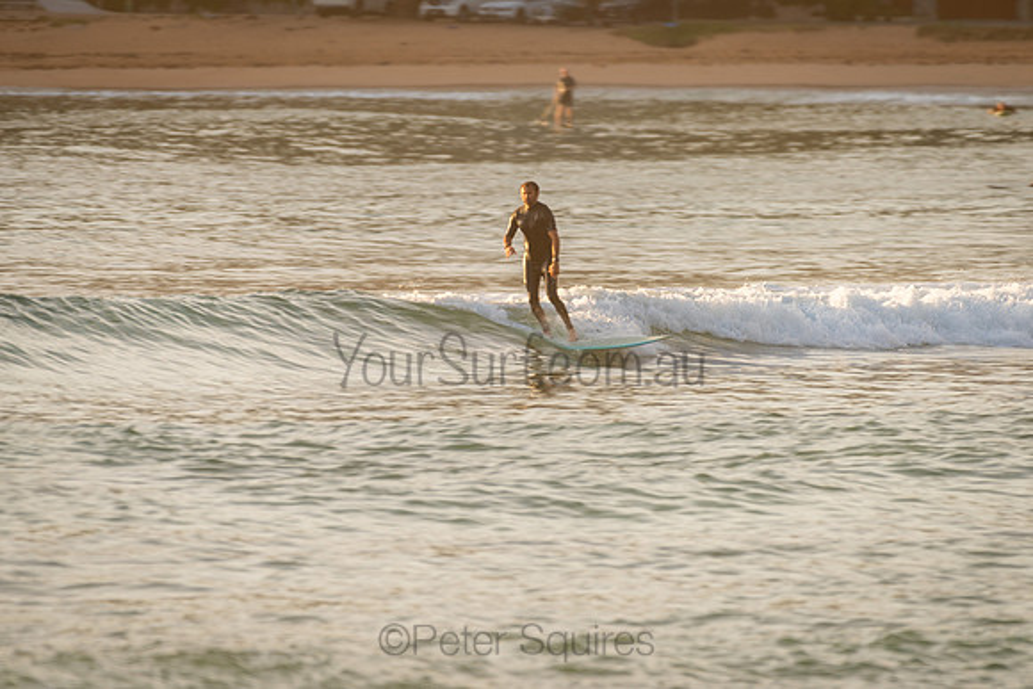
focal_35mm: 613
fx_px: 17579
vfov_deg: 2.2
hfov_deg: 3.4
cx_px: 523
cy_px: 269
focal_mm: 500
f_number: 5.6
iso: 80
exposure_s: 1/60
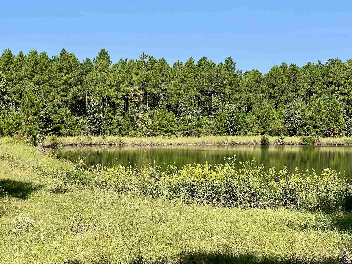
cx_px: 176
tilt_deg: +0.4
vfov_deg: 19.1
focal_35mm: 77
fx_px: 783
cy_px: 132
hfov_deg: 25.3
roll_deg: -0.5
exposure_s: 1/579
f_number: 2.8
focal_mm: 9
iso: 32
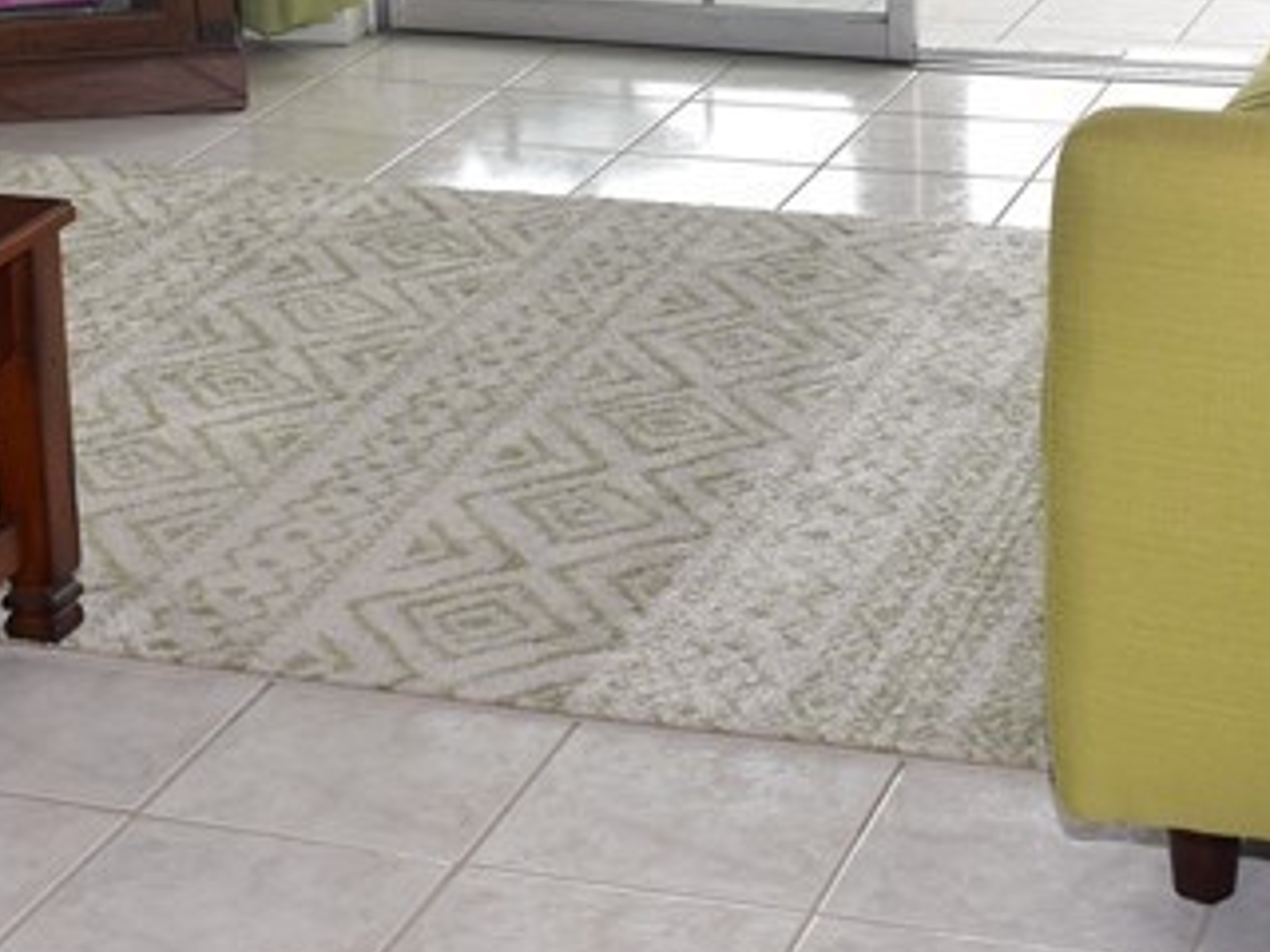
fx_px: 3229
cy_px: -63
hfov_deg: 22.2
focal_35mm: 88
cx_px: 583
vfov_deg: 16.3
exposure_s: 1/60
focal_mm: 18
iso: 400
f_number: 8
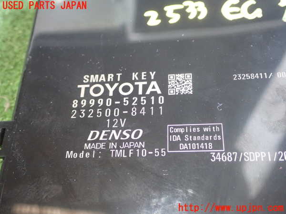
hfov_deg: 42.9
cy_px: 107
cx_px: 143
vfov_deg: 32.9
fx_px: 364
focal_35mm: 44
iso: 800
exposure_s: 1/40
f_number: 2.9
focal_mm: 7.84
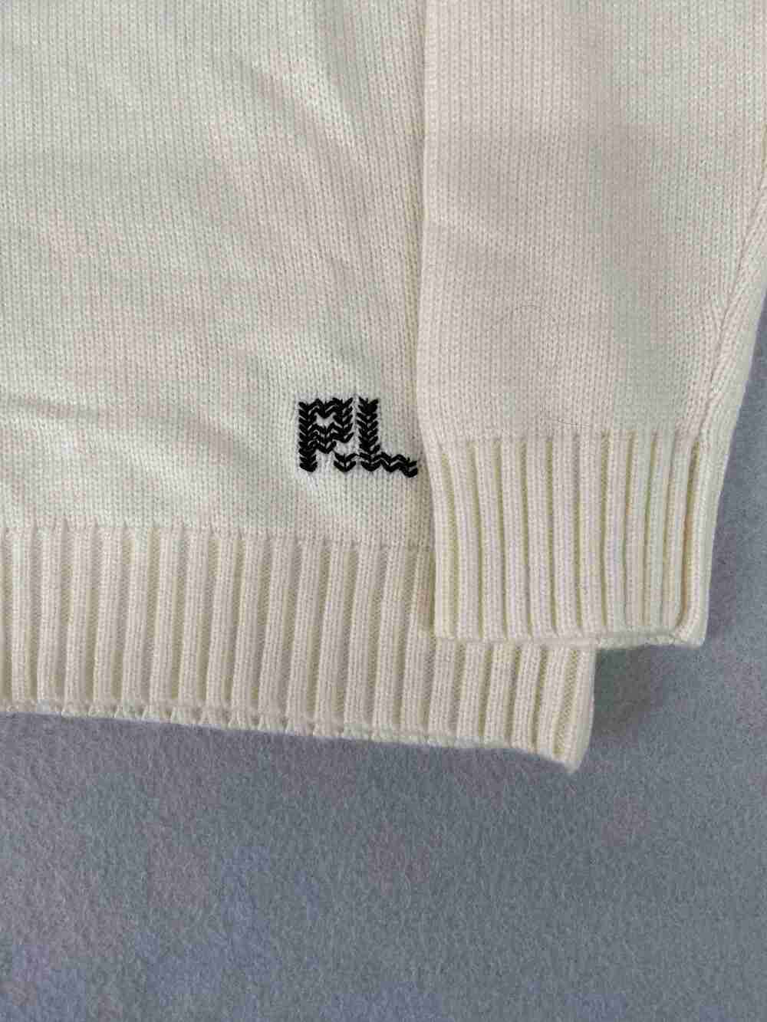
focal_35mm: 26
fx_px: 768
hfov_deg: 53.1
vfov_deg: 67.3
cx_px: 384
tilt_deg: -84.2
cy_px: 511
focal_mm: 4.25
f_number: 1.8
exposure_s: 1/100
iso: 100
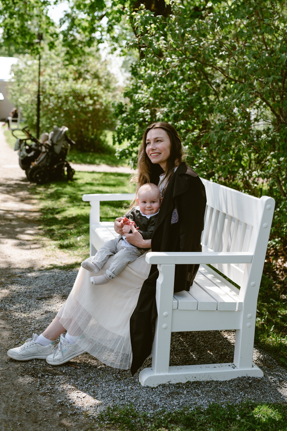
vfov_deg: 39.6
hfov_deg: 27.0
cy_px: 216
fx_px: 598
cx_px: 144
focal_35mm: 50
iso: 200
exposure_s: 1/1250
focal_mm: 50
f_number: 3.5
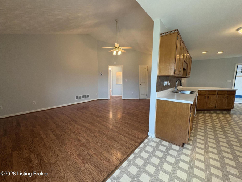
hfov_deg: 102.1
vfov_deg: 85.7
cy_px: 91
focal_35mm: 14
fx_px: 98
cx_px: 121
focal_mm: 2.22
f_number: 2.2
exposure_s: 1/60
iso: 125
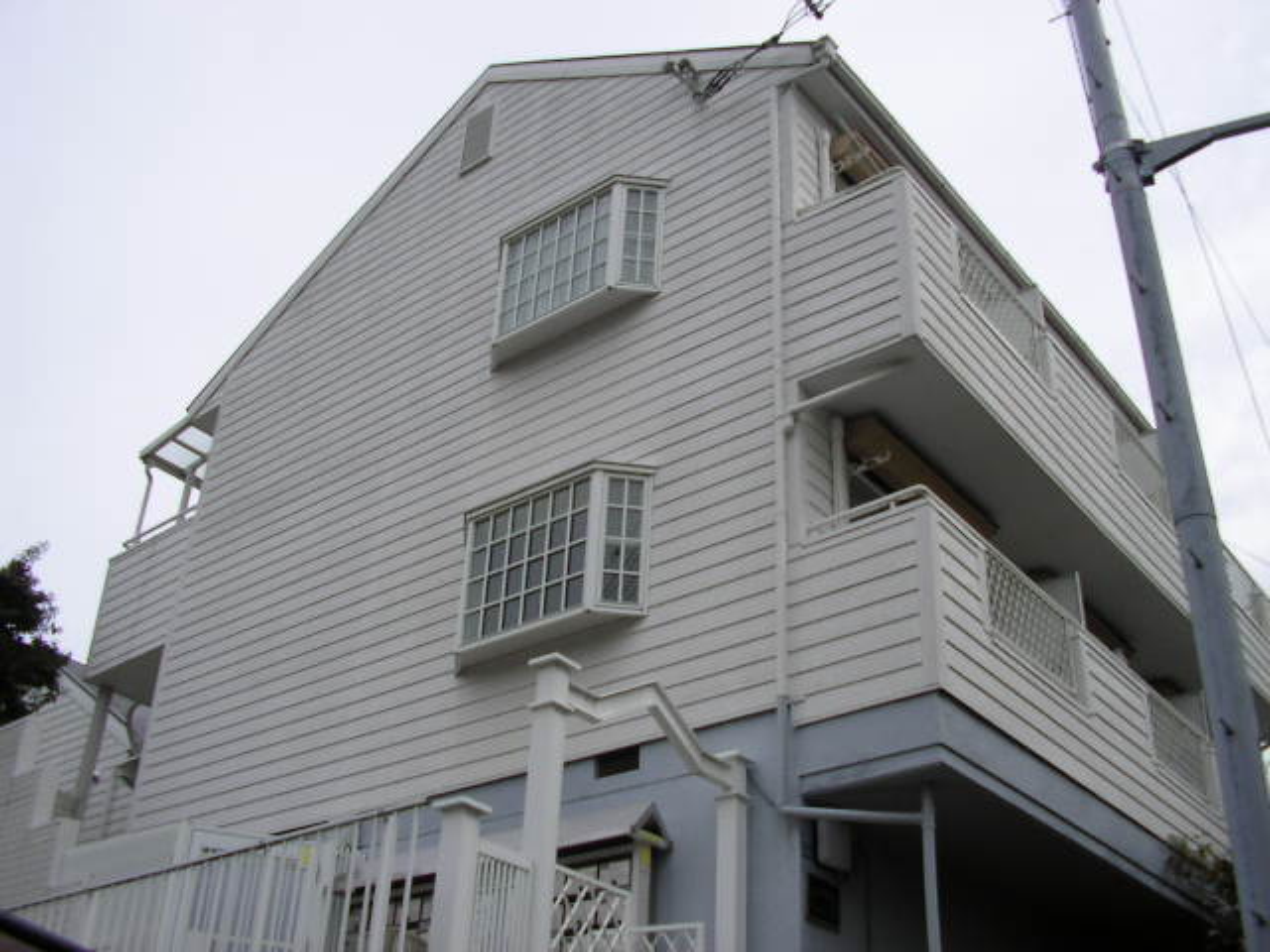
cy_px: 476
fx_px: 1394
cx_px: 635
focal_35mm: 38
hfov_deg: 49.0
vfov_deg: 37.7
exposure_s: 1/527
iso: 50
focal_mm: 5.8
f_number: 4.1
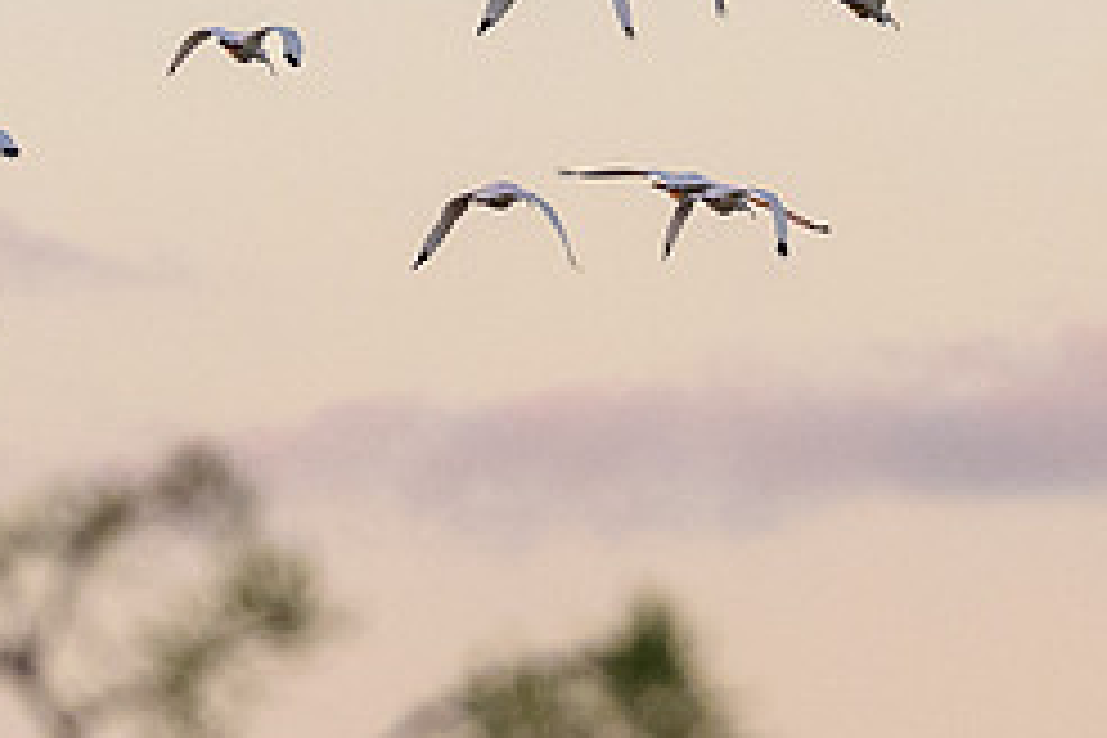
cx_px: 690
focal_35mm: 1093
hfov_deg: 1.9
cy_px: -147
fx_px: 33607
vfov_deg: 1.3
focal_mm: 190
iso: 800
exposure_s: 1/1600
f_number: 5.6
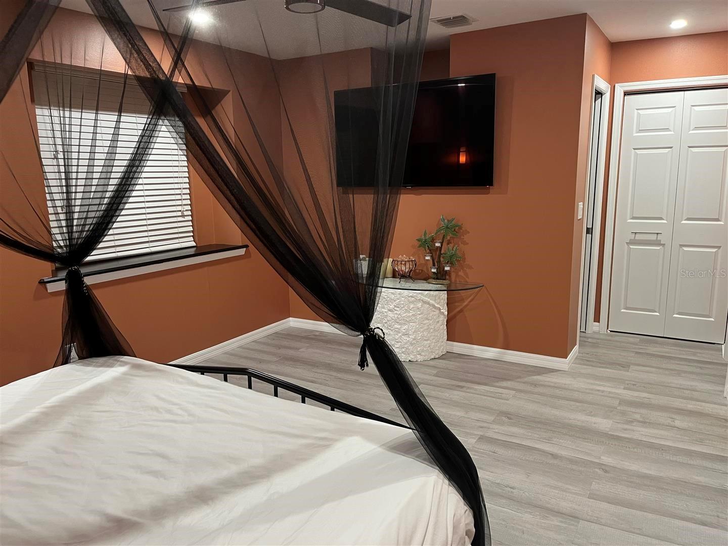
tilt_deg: -11.3
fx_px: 547
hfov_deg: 67.3
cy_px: 273
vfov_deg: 53.1
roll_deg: +1.0
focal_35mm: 26
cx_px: 364
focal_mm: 5.1
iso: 320
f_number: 1.6
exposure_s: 1/60
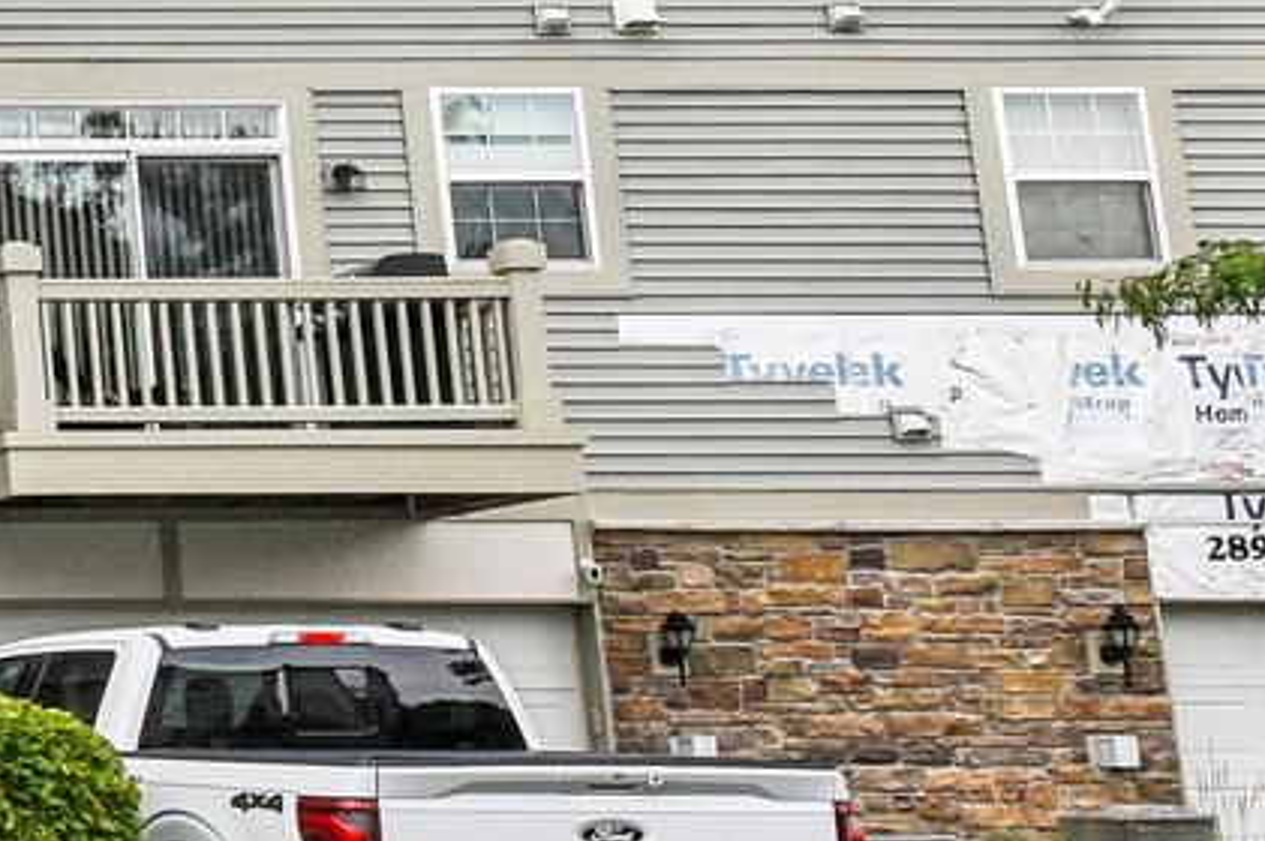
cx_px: -1064
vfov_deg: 18.1
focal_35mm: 73
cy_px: -50
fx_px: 2563
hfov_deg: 19.7
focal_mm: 10
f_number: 8
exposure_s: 1/800
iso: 500
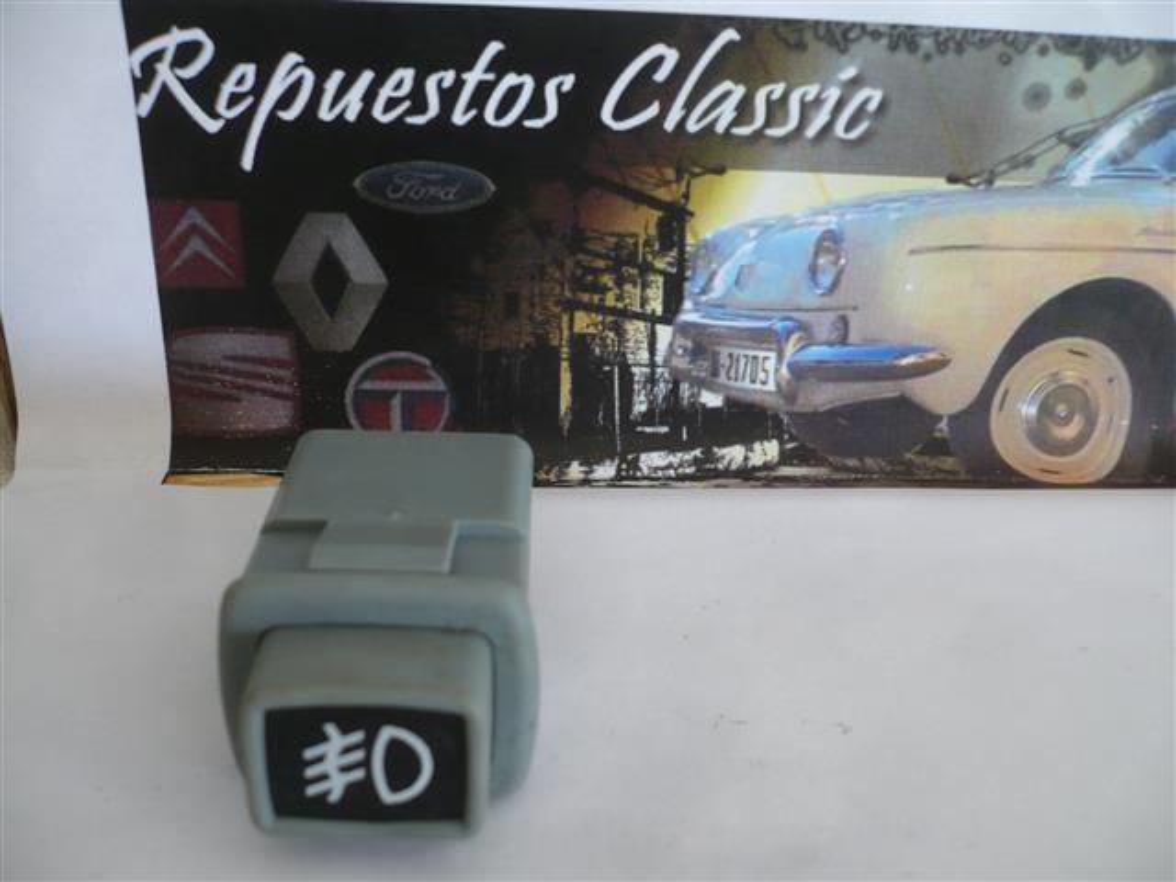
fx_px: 1189
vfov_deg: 40.7
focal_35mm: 35
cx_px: 588
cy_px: 441
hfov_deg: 52.6
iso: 125
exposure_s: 1/30
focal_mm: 5.8
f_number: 2.8
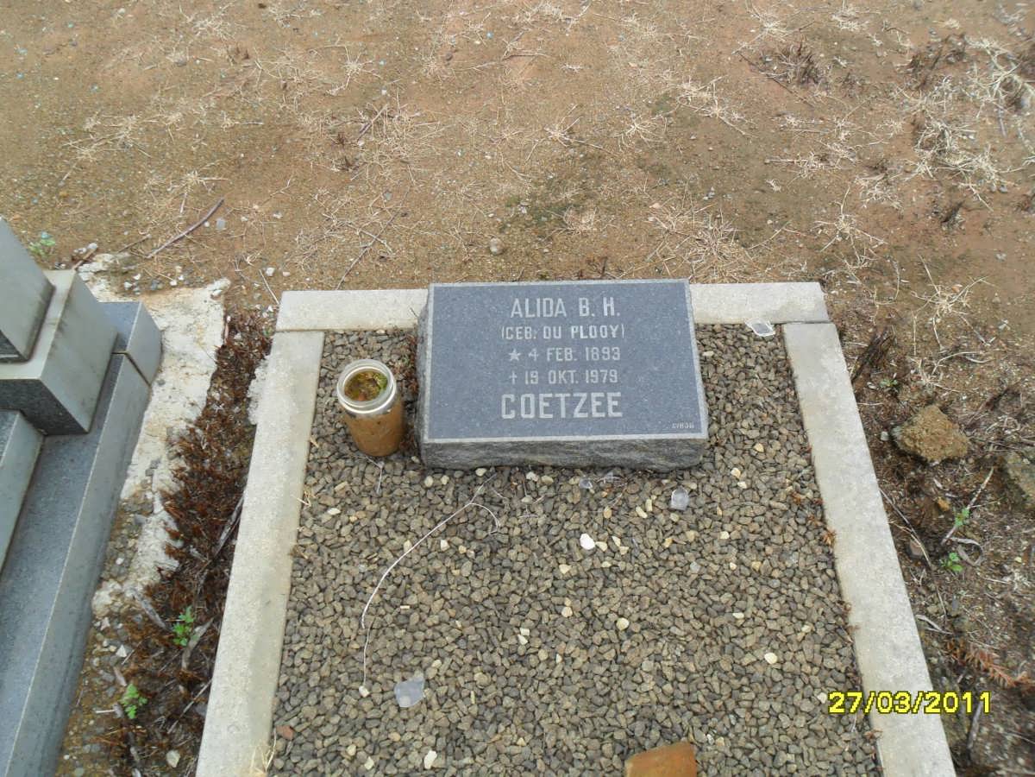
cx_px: 518
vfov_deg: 51.4
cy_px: 388
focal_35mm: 27
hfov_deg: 65.3
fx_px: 807
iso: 100
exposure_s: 1/180
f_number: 3.5
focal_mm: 4.9
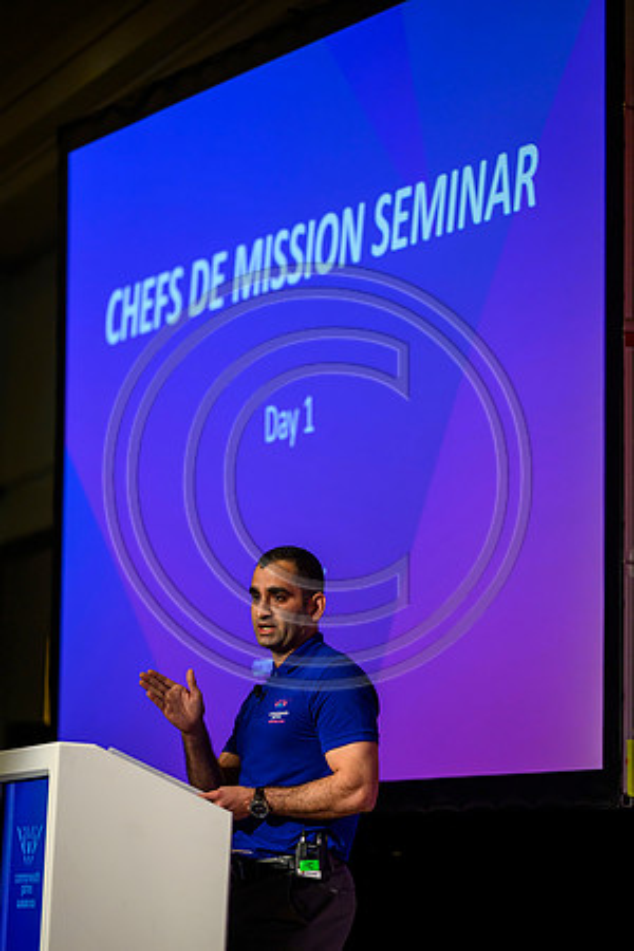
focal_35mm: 160
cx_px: 317
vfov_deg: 12.8
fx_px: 4226
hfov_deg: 8.6
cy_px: 476
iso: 1600
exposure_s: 1/500
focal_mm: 160
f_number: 2.8
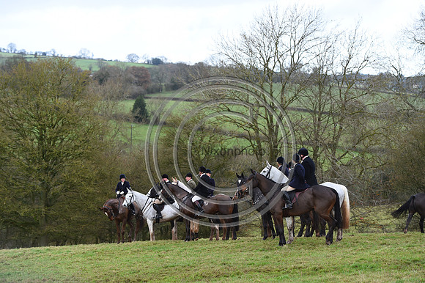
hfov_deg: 20.4
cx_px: 212
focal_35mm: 100
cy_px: 142
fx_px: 1180
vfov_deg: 13.7
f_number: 4.5
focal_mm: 100
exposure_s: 1/1000
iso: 900
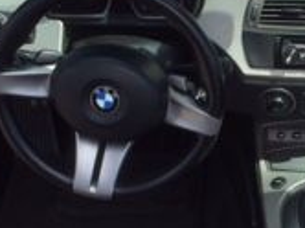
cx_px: 325
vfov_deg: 13.2
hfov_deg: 17.1
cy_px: 149
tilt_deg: -36.4
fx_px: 985
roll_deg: -3.5
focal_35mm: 112
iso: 32
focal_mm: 4.15
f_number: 2.2
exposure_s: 1/933
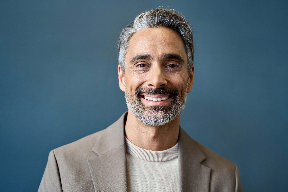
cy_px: 96
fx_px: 400
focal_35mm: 50
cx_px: 144
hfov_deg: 39.6
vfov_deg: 27.0
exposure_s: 1/160
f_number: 3.2
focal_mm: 50
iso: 320
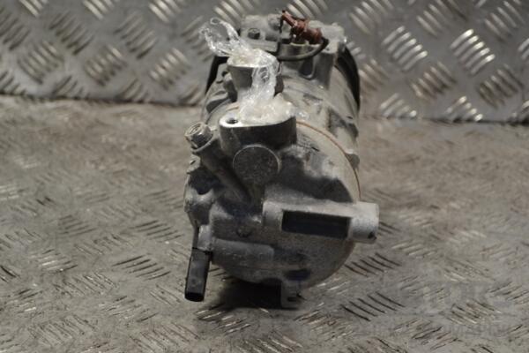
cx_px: 264
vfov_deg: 16.6
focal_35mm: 82
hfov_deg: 24.6
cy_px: 176
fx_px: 1212
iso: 200
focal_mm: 55
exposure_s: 1/30
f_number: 5.6
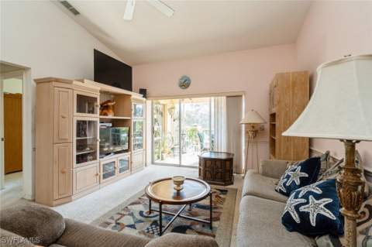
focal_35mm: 16
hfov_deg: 96.8
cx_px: 186
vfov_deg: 73.6
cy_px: 124
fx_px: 165
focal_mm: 16
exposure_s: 1/8
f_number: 8
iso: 200
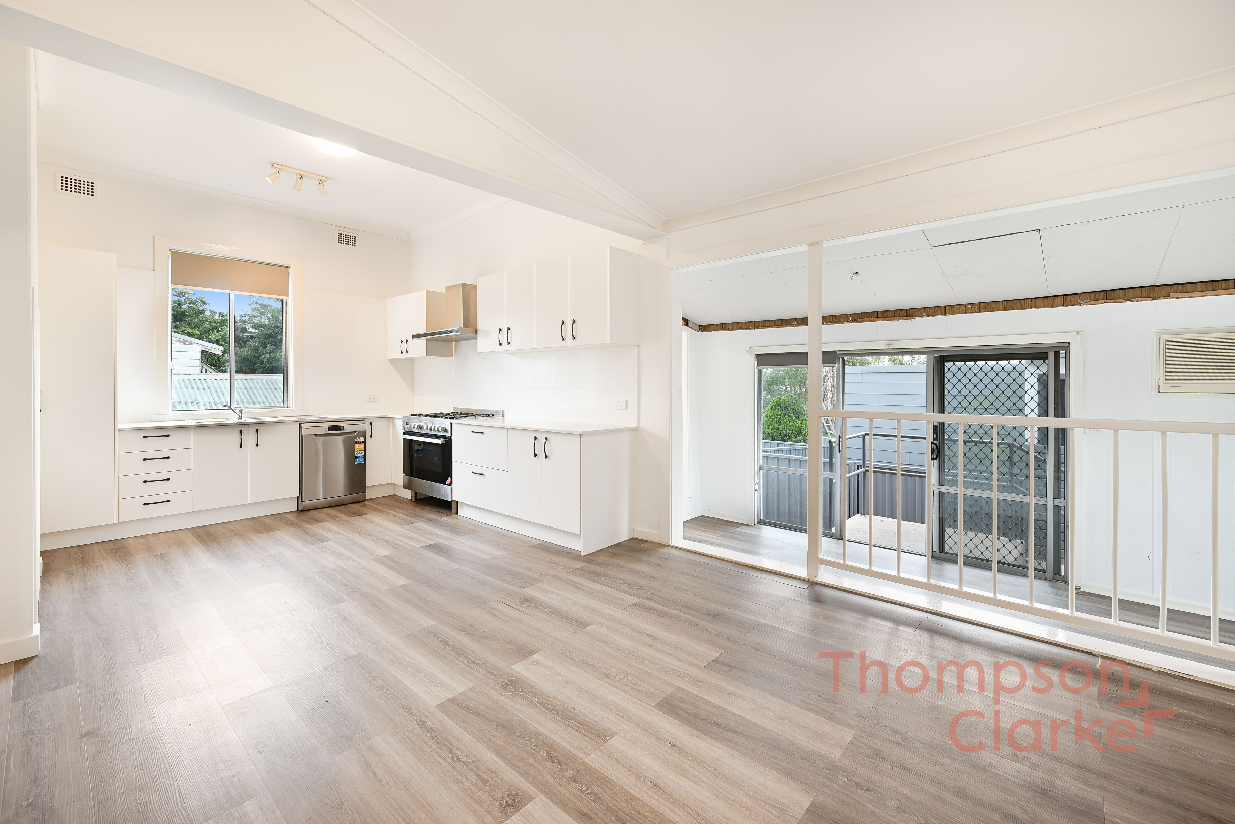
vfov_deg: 81.3
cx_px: 618
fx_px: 480
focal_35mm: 14
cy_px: 412
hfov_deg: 104.2
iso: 100
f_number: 7.1
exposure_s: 1/5
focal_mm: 14
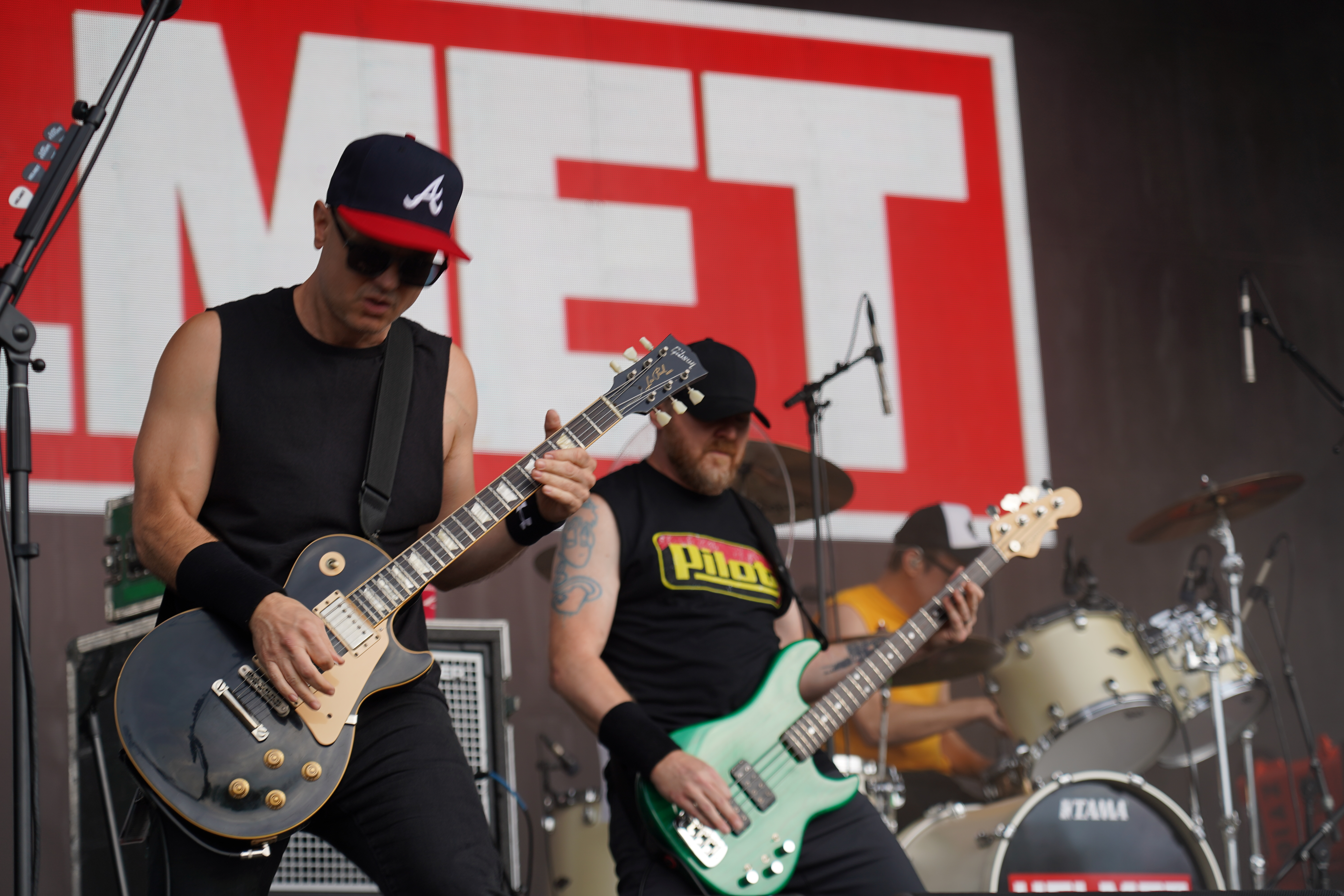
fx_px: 3920
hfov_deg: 19.5
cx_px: 672
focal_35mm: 105
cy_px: 448
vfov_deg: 13.0
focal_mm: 105
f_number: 4.5
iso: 100
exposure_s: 1/160
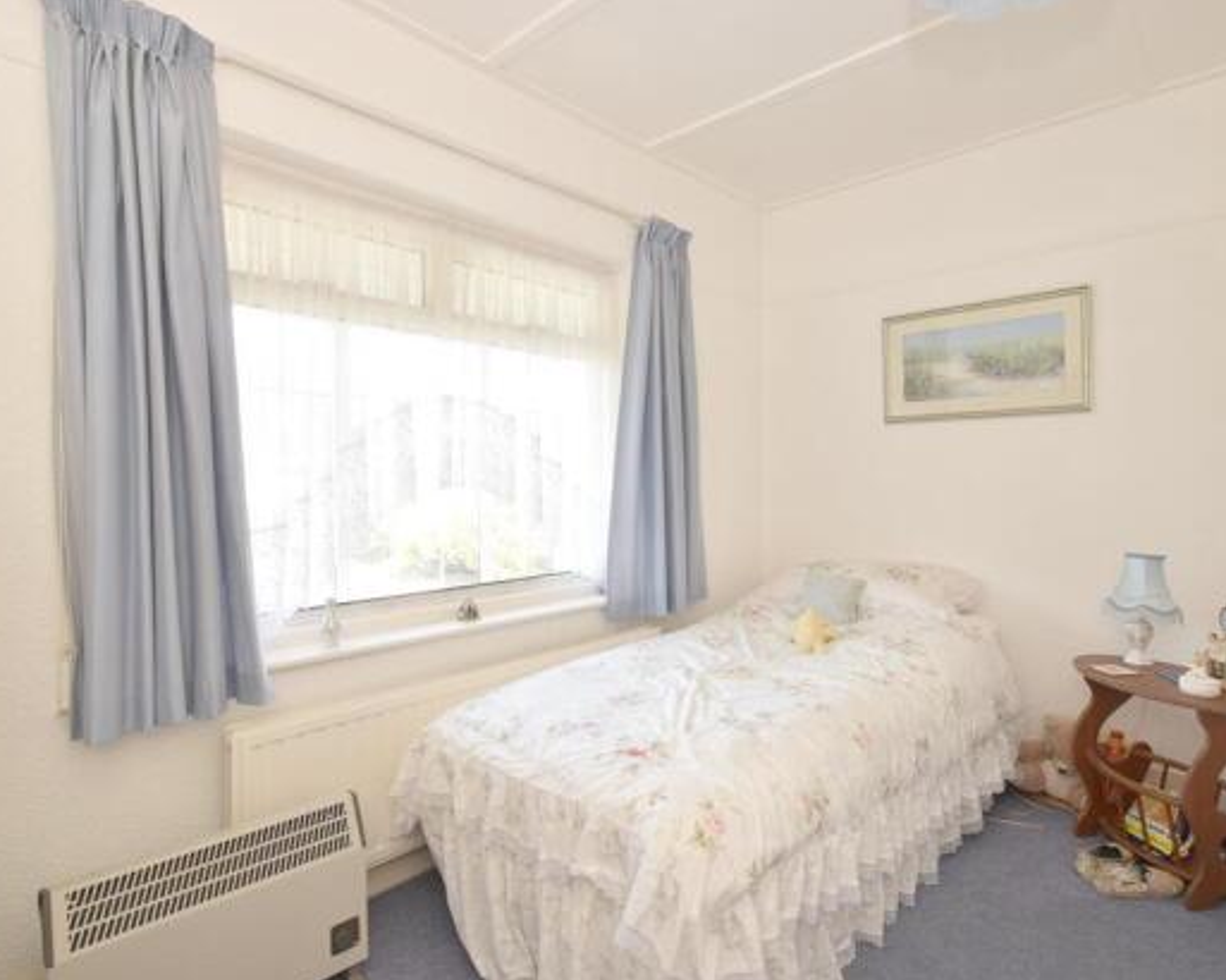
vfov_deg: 73.8
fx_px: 653
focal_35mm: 18
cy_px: 477
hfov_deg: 86.3
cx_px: 638
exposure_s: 1/30
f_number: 9
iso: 500
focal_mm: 10
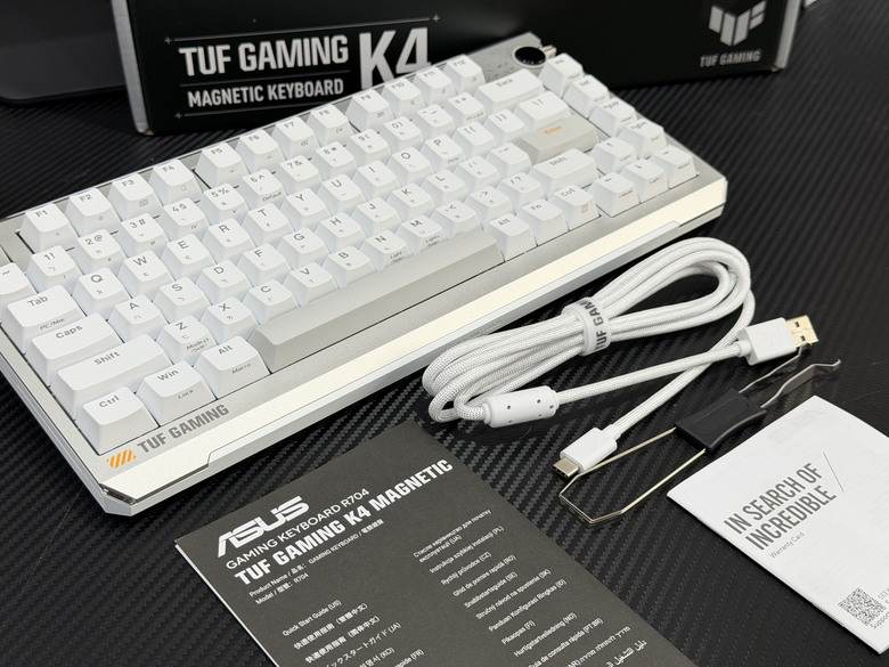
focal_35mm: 48
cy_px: 334
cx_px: 444
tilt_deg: -37.8
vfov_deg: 30.3
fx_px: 1233
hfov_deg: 39.7
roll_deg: -0.4
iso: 125
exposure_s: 1/60
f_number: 1.78
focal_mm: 6.76
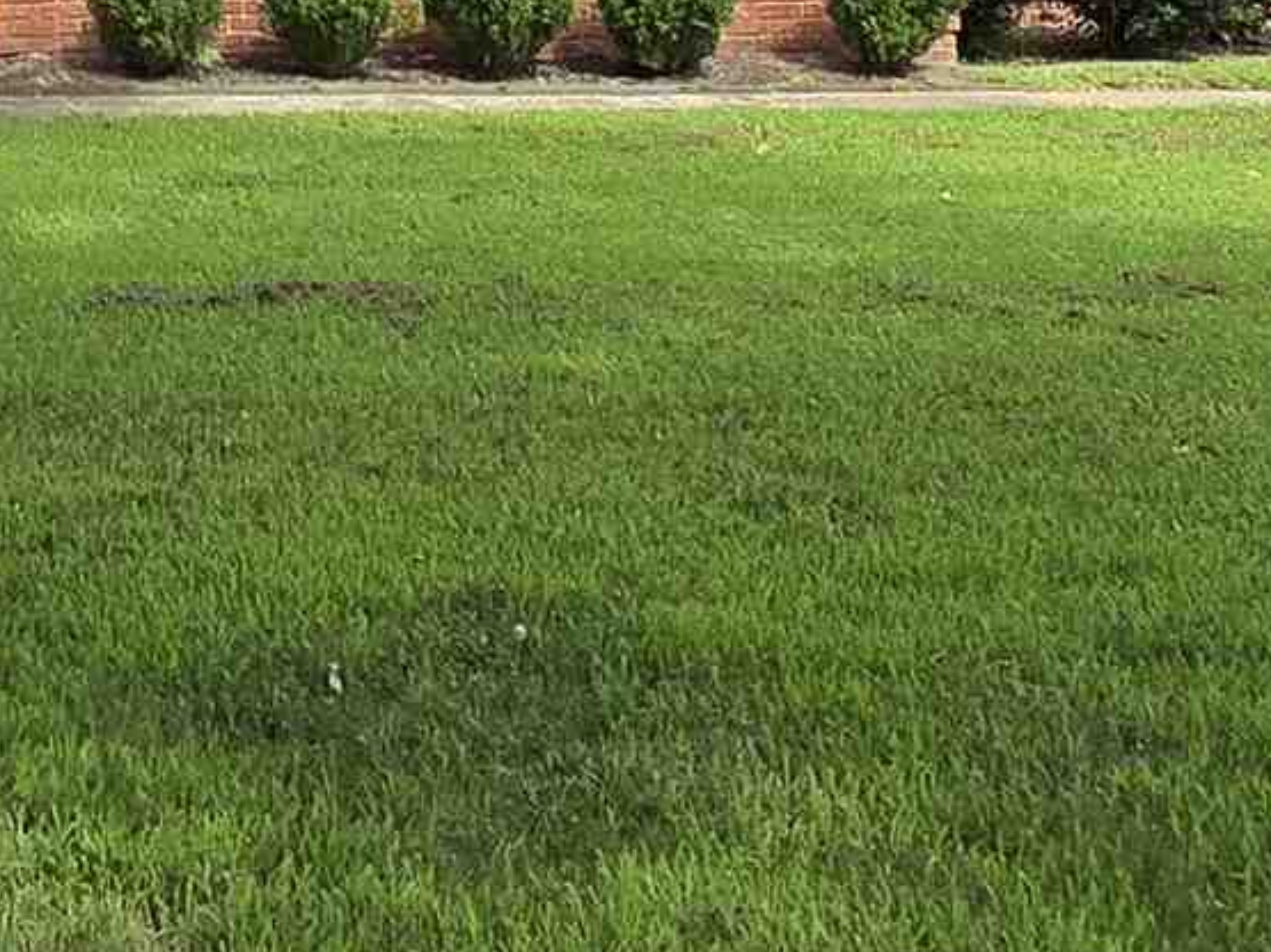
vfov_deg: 18.3
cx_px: -204
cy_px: -451
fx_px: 2643
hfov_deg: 24.8
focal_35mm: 72
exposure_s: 1/788
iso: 50
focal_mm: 2.2
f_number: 2.2
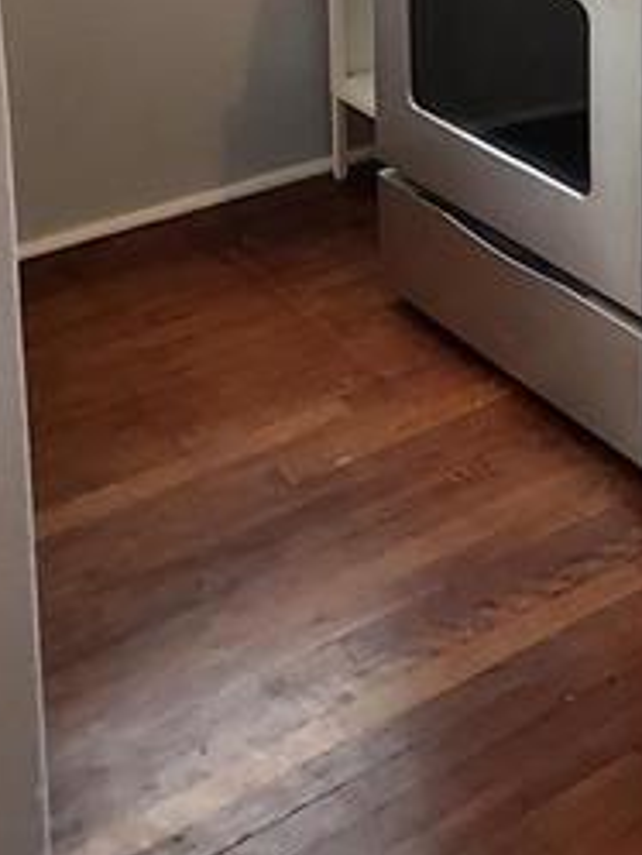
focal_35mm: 74
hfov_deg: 18.3
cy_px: -343
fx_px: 1828
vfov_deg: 22.6
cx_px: 879
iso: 200
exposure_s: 1/60
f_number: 1.8
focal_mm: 4.6
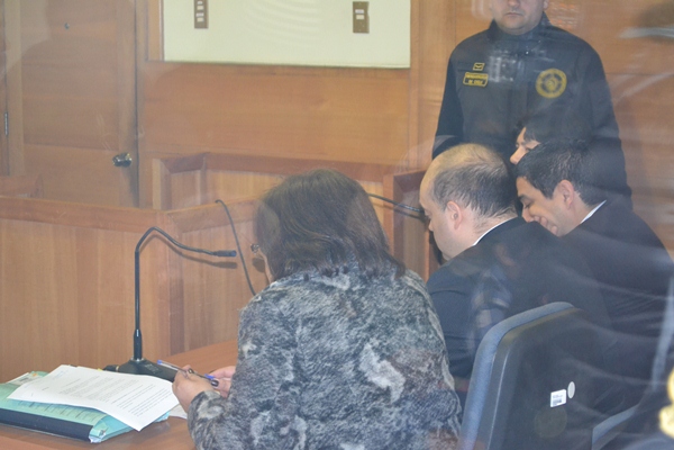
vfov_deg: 16.6
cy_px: 225
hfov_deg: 24.6
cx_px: 337
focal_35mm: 82
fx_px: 1544
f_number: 5.6
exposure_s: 1/60
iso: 3200
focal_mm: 55
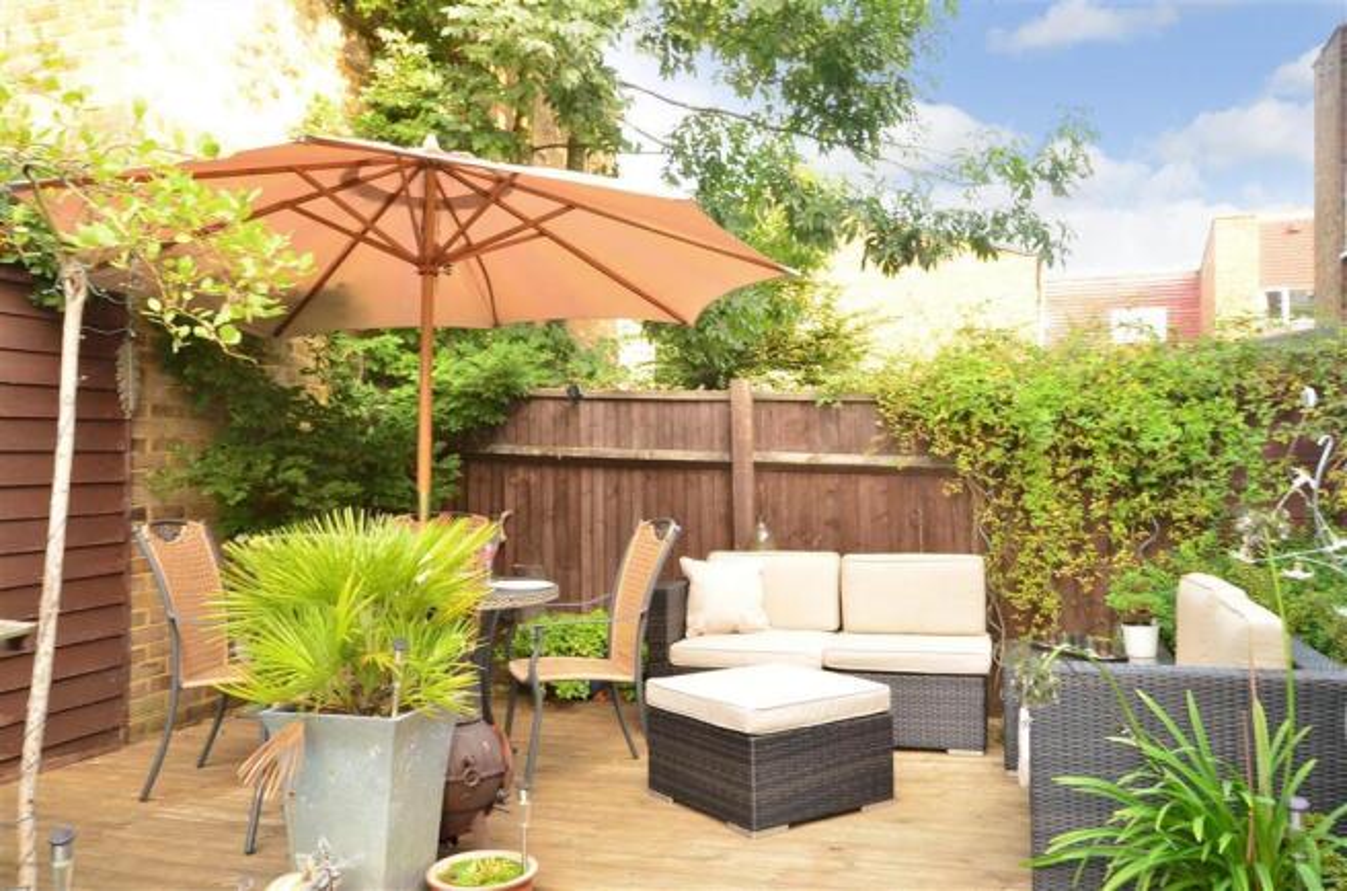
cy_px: 446
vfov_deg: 43.4
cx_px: 674
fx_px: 1120
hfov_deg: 62.0
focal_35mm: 30
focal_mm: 20
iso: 200
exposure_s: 1/5
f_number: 11
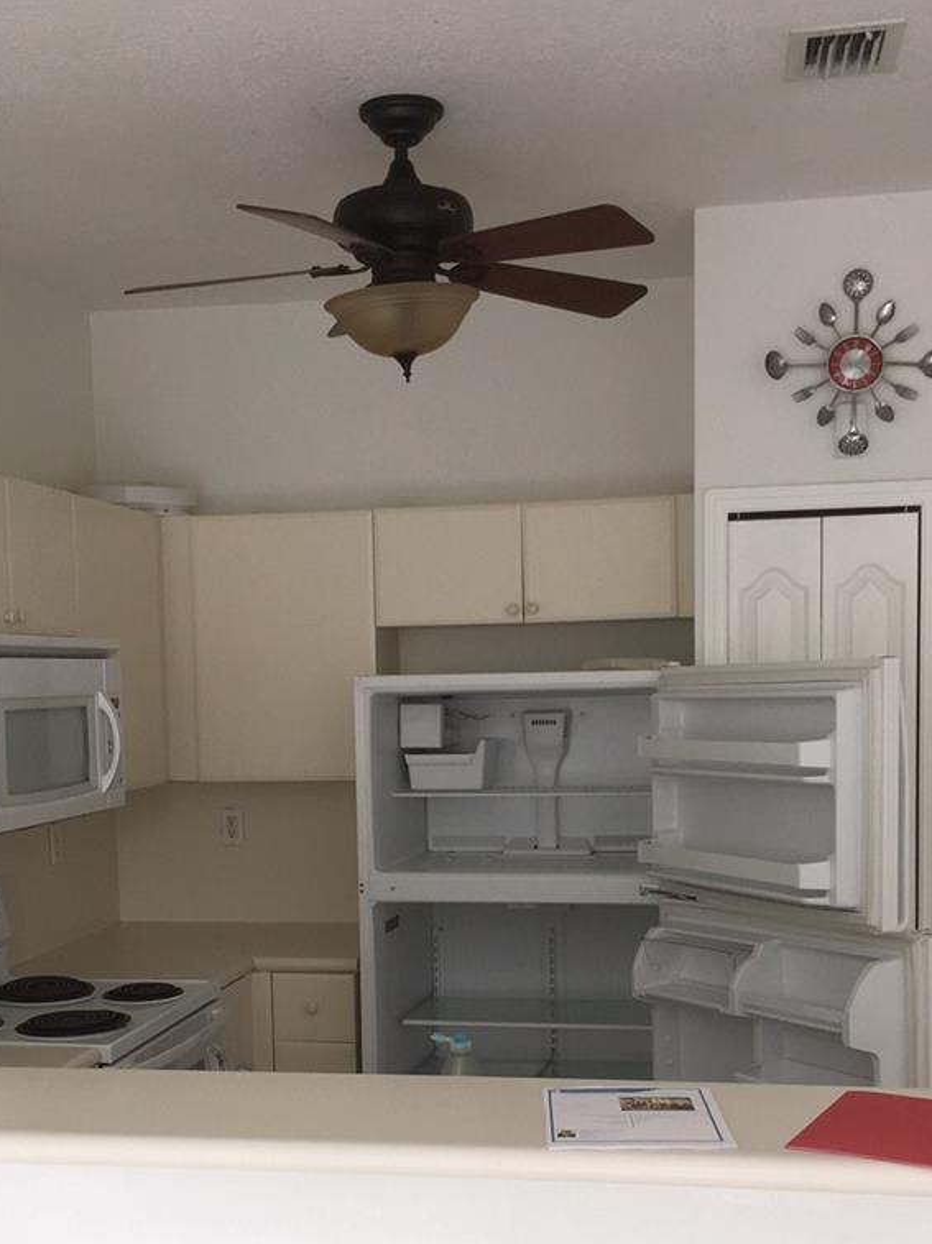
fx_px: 1653
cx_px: 413
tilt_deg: -6.1
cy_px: 825
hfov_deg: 31.5
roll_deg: +0.6
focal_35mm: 46
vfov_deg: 40.8
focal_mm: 4.15
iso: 25
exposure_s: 1/74
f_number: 2.2
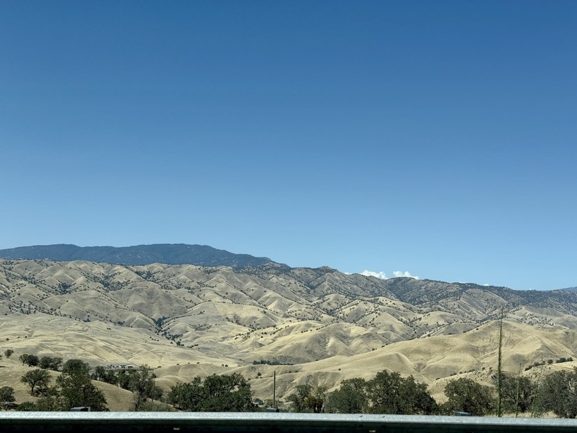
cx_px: 288
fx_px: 800
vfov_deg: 30.3
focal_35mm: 48
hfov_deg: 39.7
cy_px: 216
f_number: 1.78
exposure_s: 1/5587
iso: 64
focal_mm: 6.76
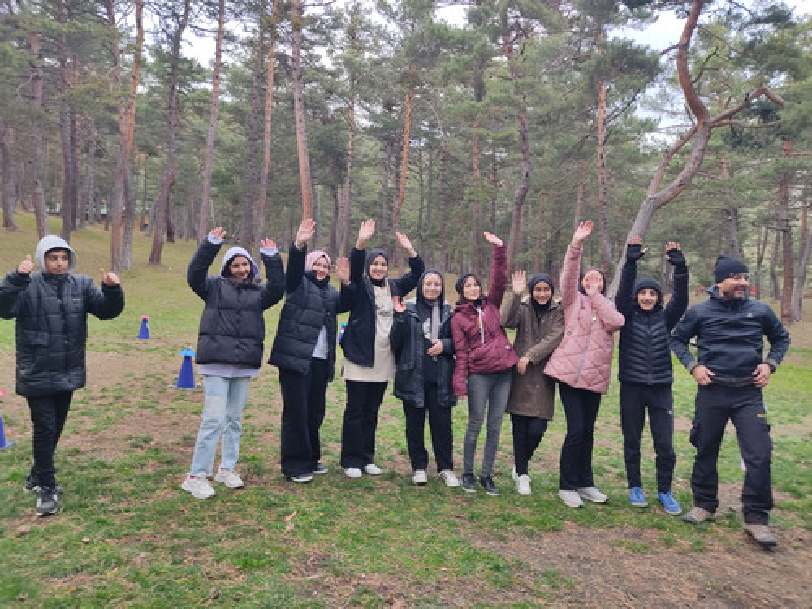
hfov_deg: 67.3
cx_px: 406
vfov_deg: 53.1
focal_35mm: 26
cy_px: 304
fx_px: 610
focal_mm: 4.74
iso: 121
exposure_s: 1/100
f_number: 1.79
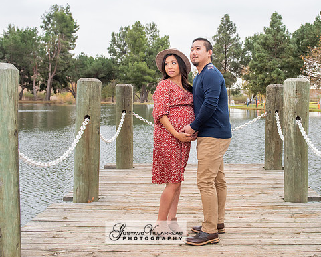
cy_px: 99
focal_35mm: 46
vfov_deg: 32.6
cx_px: 201
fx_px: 437
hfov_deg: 40.0
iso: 500
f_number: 5
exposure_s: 1/125
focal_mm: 31
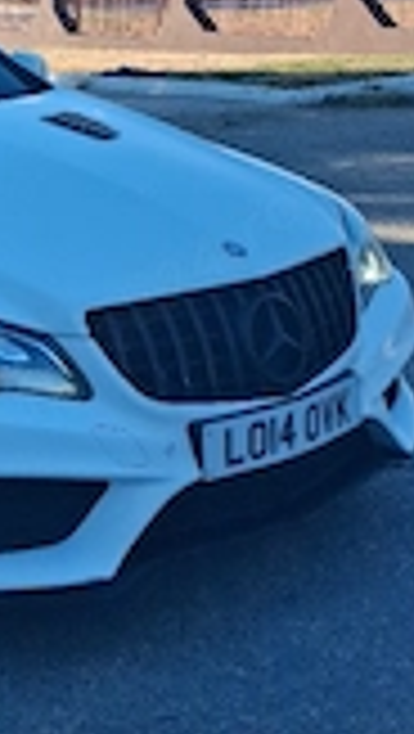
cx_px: -104
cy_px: 0
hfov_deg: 16.0
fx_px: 1402
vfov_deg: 27.6
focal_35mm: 72
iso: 25
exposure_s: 1/357
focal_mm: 4
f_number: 1.8
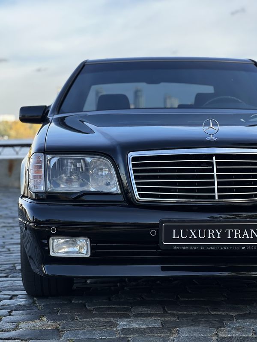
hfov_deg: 19.1
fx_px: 762
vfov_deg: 25.3
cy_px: 171
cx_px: 128
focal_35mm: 77
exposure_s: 1/121
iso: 25
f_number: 2.8
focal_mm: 9
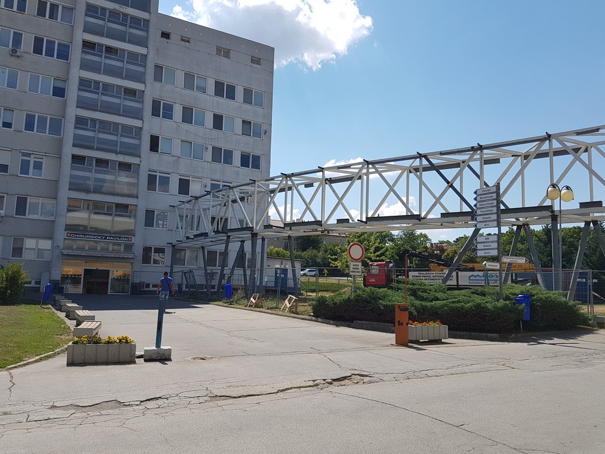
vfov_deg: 49.7
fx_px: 489
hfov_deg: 63.4
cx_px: 301
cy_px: 227
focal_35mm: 28
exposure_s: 1/2736
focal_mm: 4.2
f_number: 1.7
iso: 40
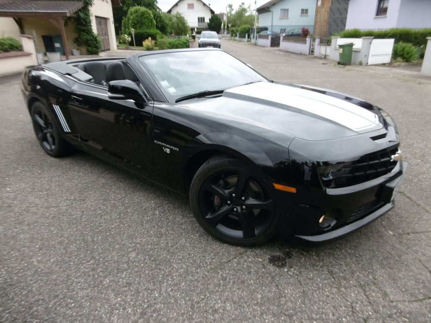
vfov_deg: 56.8
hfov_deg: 71.6
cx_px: 216
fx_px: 299
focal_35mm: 24
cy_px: 162
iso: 100
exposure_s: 1/500
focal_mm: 4.3
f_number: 3.1
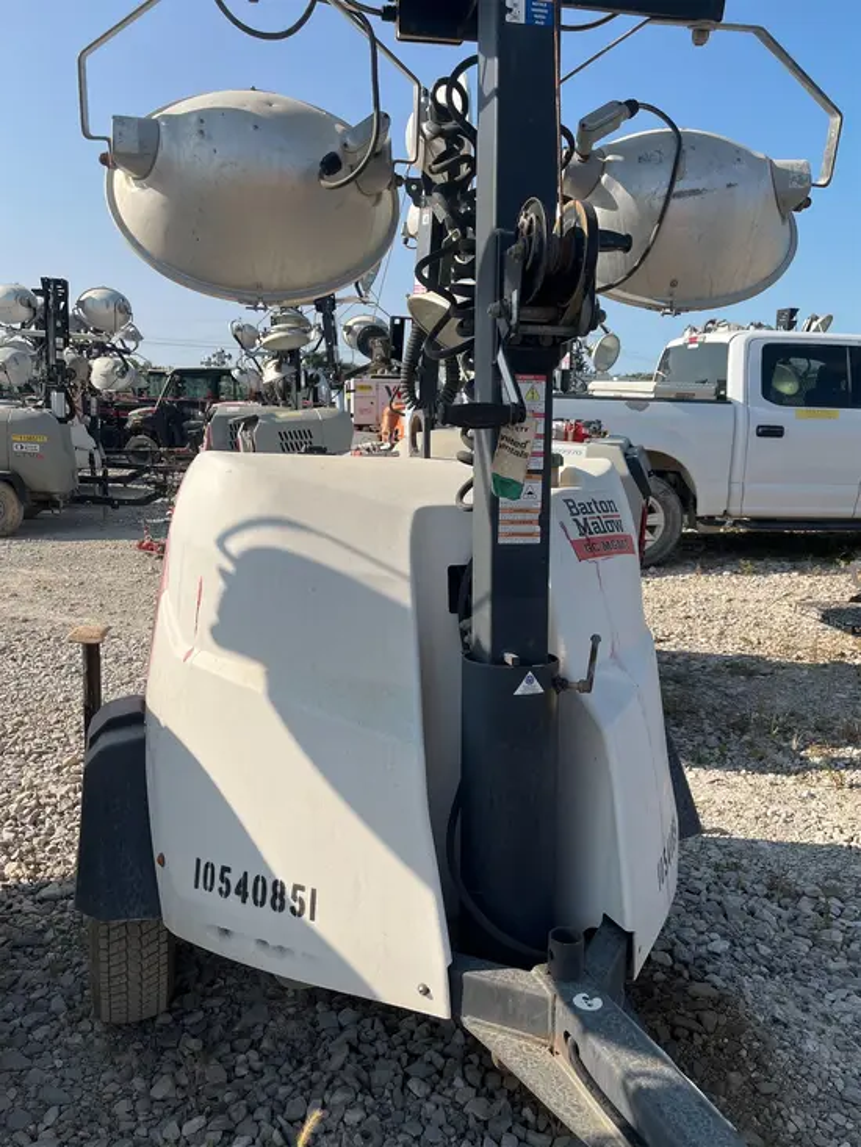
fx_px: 862
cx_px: 430
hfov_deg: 53.1
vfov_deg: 67.3
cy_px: 574
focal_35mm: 26
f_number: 1.6
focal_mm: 5.1
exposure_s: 1/3135
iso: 50
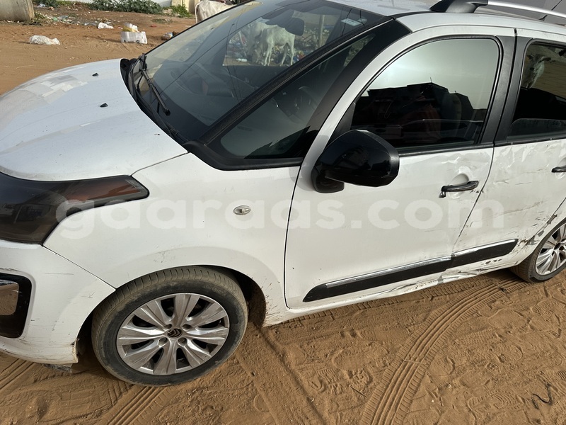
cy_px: 212
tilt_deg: -23.3
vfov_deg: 56.8
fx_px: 392
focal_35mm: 24
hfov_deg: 71.6
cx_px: 283
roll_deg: -11.7
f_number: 1.78
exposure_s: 1/4762
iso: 80
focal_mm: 6.86
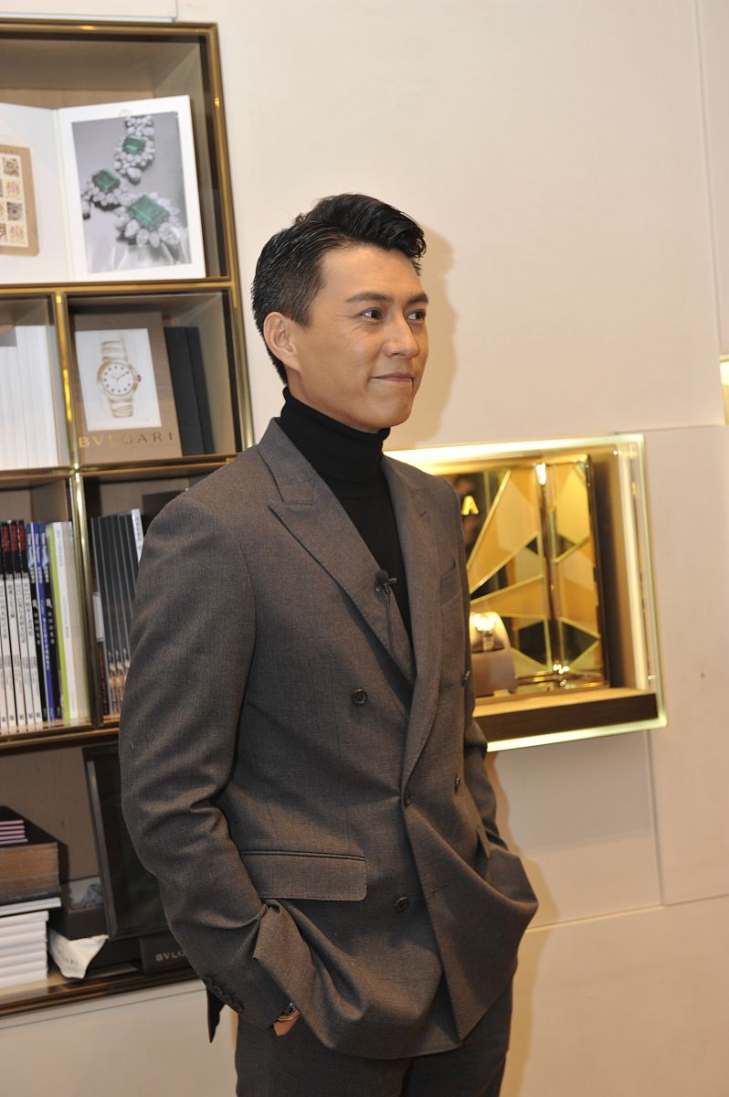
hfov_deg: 23.3
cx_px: 364
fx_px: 1765
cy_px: 548
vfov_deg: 34.5
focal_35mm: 58
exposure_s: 1/125
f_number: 4
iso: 800
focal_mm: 58
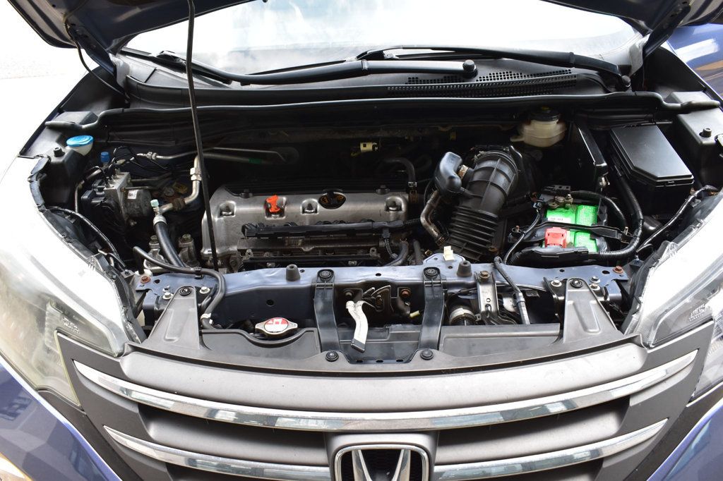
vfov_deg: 41.7
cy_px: 240
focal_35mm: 32
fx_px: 632
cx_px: 362
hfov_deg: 59.5
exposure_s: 1/80
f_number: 8
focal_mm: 21
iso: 400
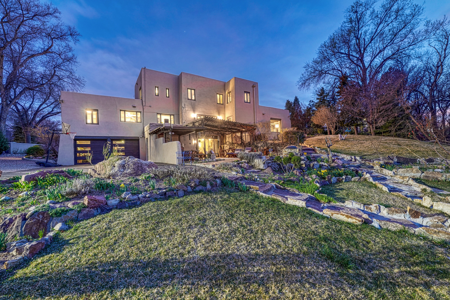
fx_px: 175
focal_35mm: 14
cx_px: 225
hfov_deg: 104.3
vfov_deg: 81.2
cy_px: 150
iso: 1250
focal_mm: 14
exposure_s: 6
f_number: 5.6
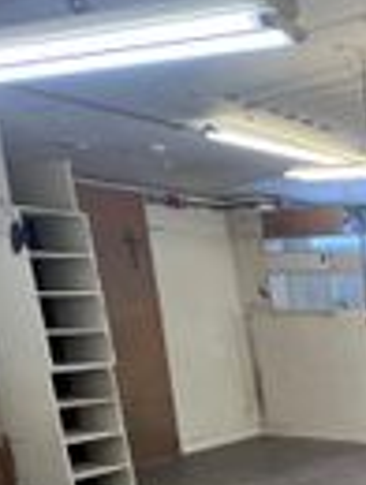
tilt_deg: -13.3
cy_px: 440
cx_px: 642
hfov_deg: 22.6
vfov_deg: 42.7
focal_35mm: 40
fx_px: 562
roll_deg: -0.4
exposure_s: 1/100
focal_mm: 1.57
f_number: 1.8
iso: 50
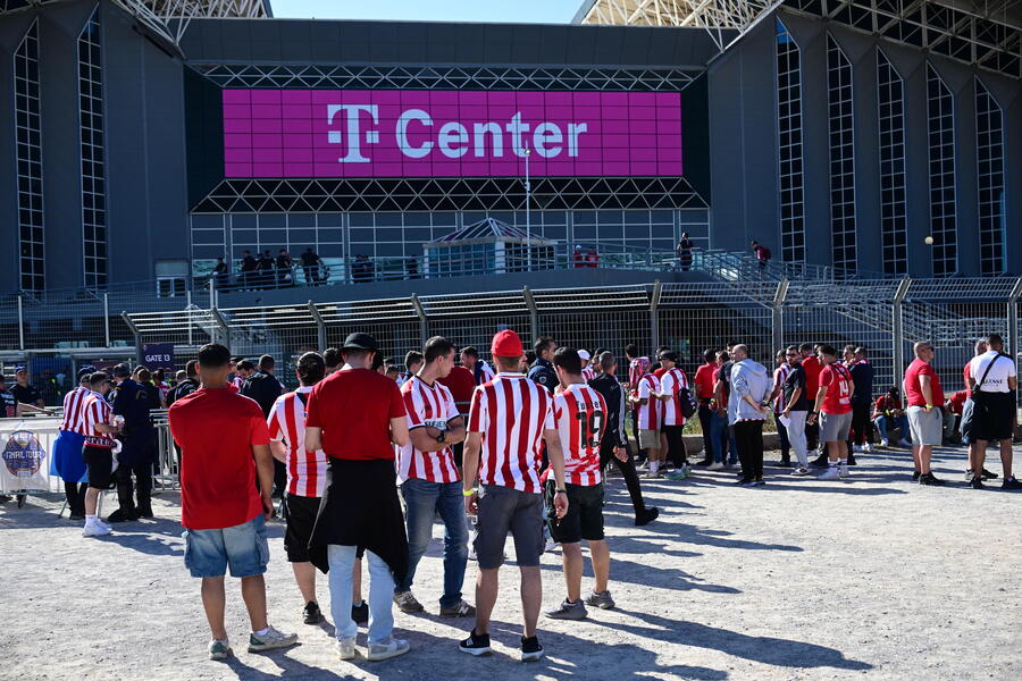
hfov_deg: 54.4
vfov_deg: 37.9
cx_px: 511
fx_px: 994
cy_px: 340
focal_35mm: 35
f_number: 3.5
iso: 500
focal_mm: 35
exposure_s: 1/4000
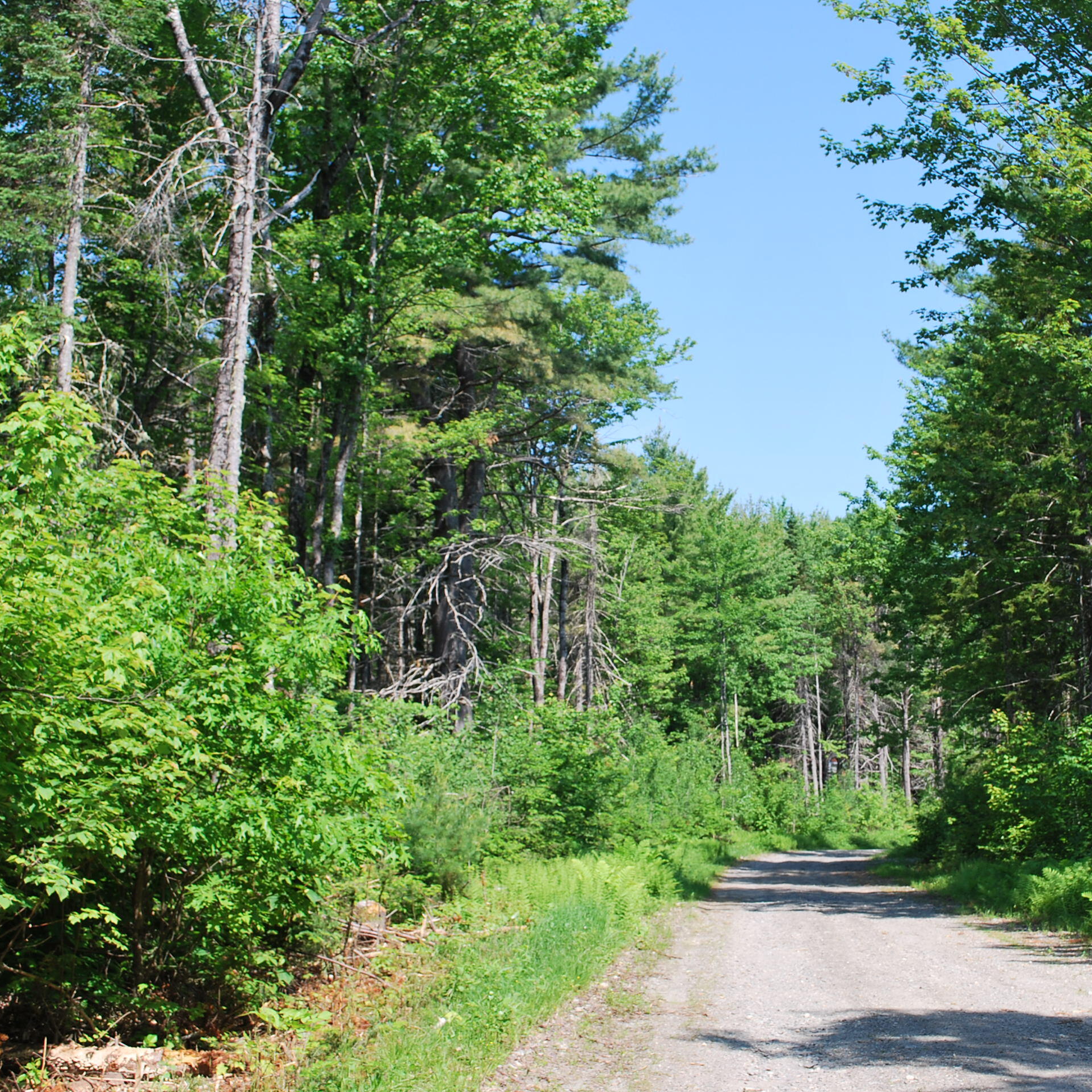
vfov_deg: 34.0
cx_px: 713
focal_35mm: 50
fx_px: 1785
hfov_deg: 33.8
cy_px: 544
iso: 100
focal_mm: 26
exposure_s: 1/160
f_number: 6.3
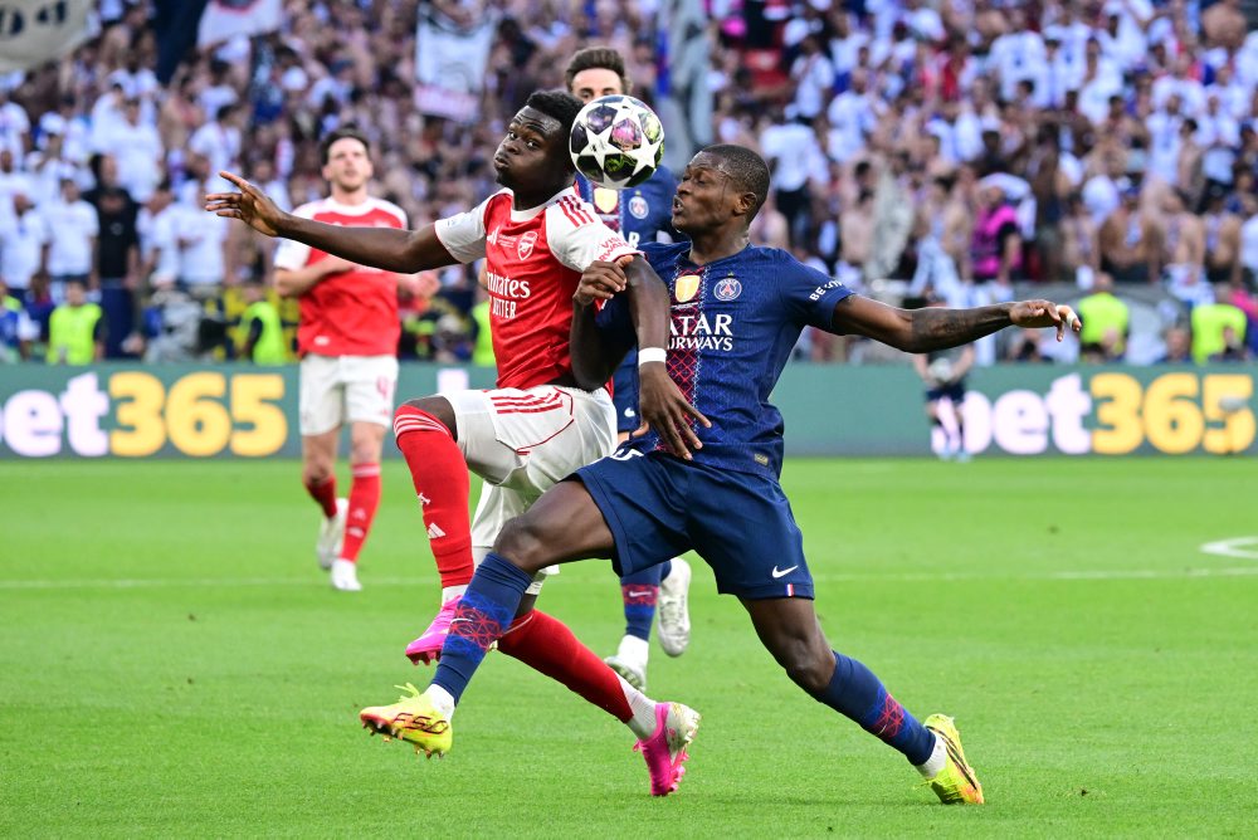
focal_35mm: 220
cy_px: 420
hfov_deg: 9.3
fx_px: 7692
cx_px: 629
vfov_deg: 6.3
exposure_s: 1/1000
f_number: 5.6
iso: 3200
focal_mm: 220
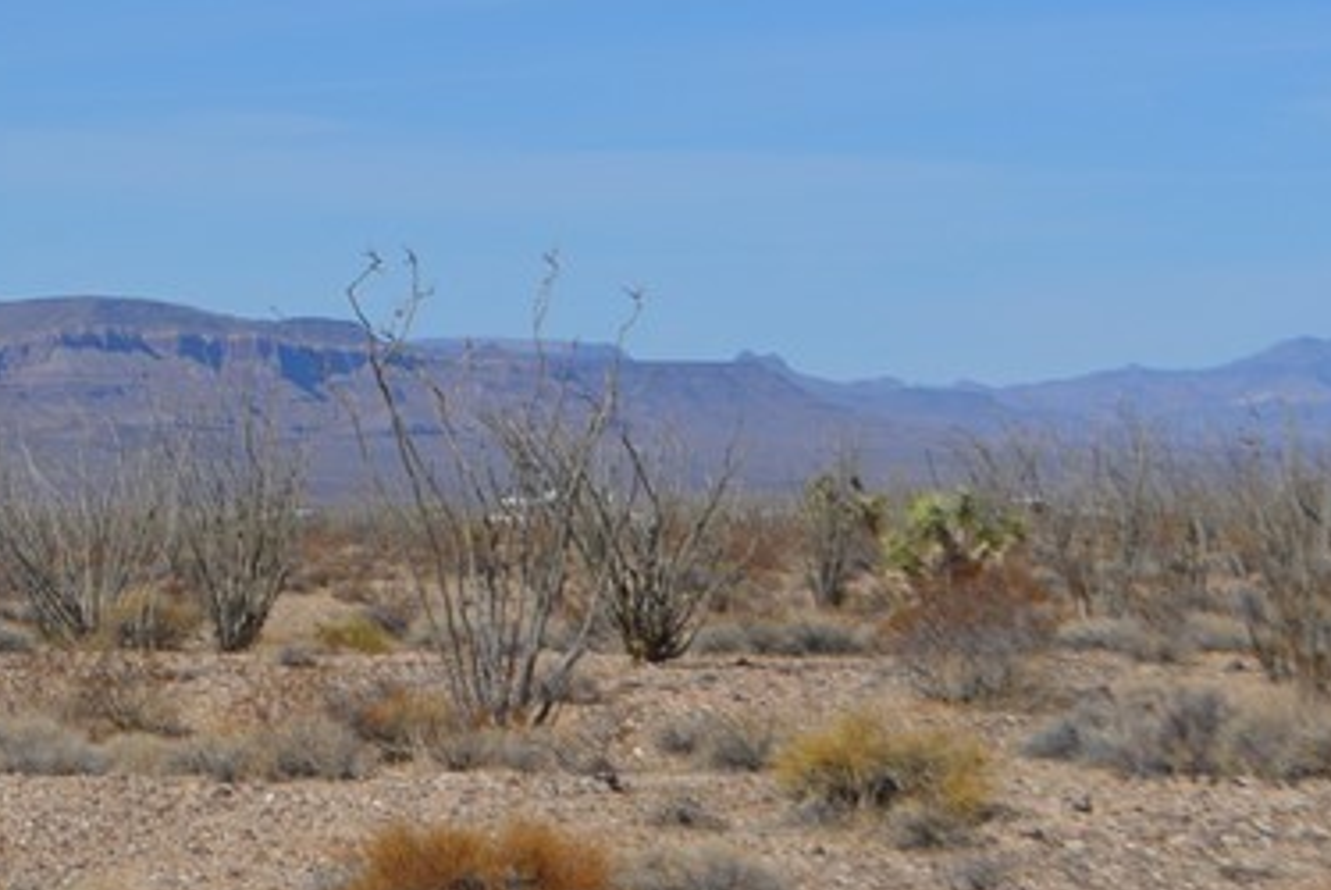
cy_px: 256
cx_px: -285
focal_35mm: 139
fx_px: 5143
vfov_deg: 9.9
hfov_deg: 14.3
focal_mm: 32
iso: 400
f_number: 7.1
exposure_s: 1/2000
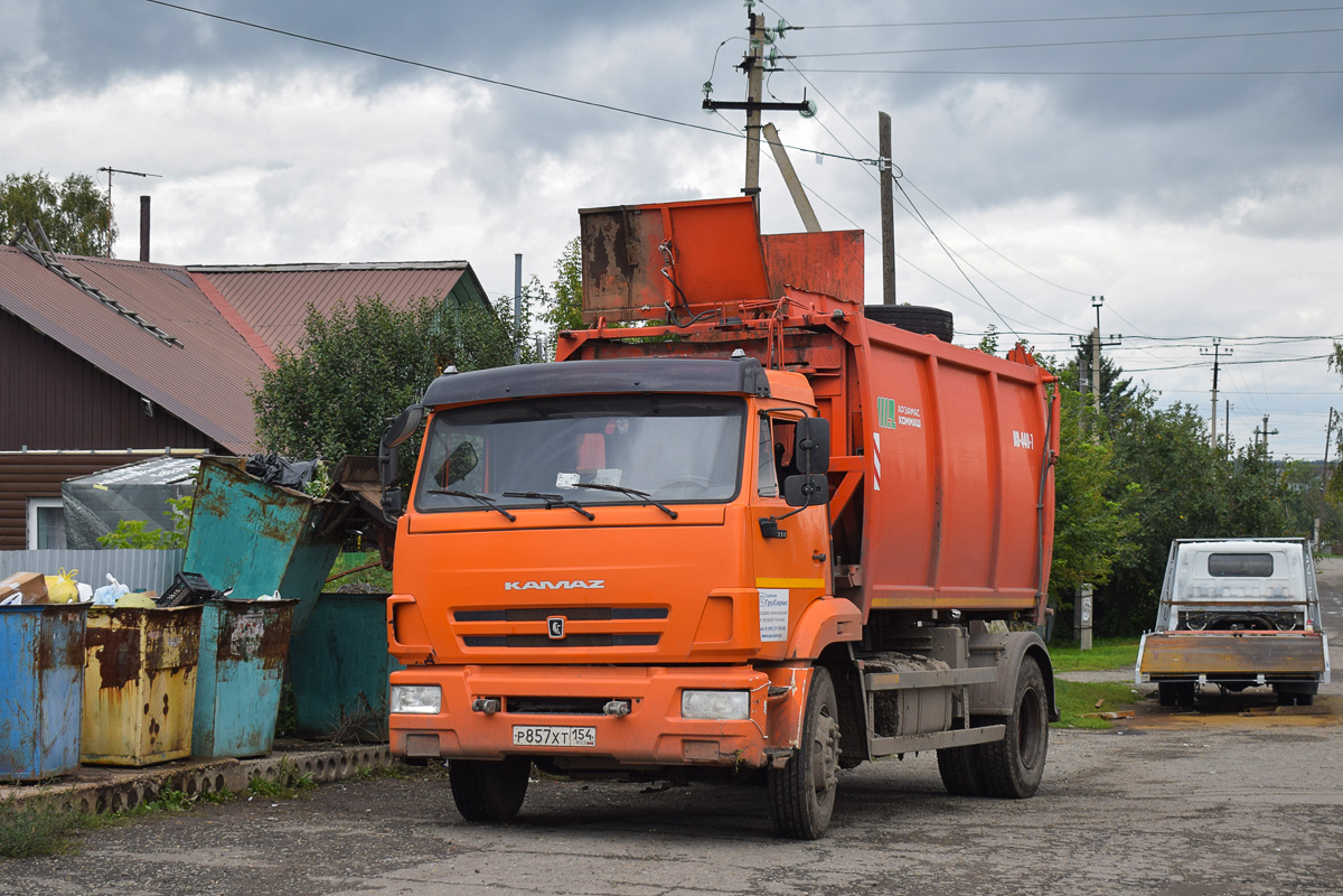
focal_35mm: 57
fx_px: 2126
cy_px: 448
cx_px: 672
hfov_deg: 35.1
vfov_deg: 23.8
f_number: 5.6
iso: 200
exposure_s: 1/400
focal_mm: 38
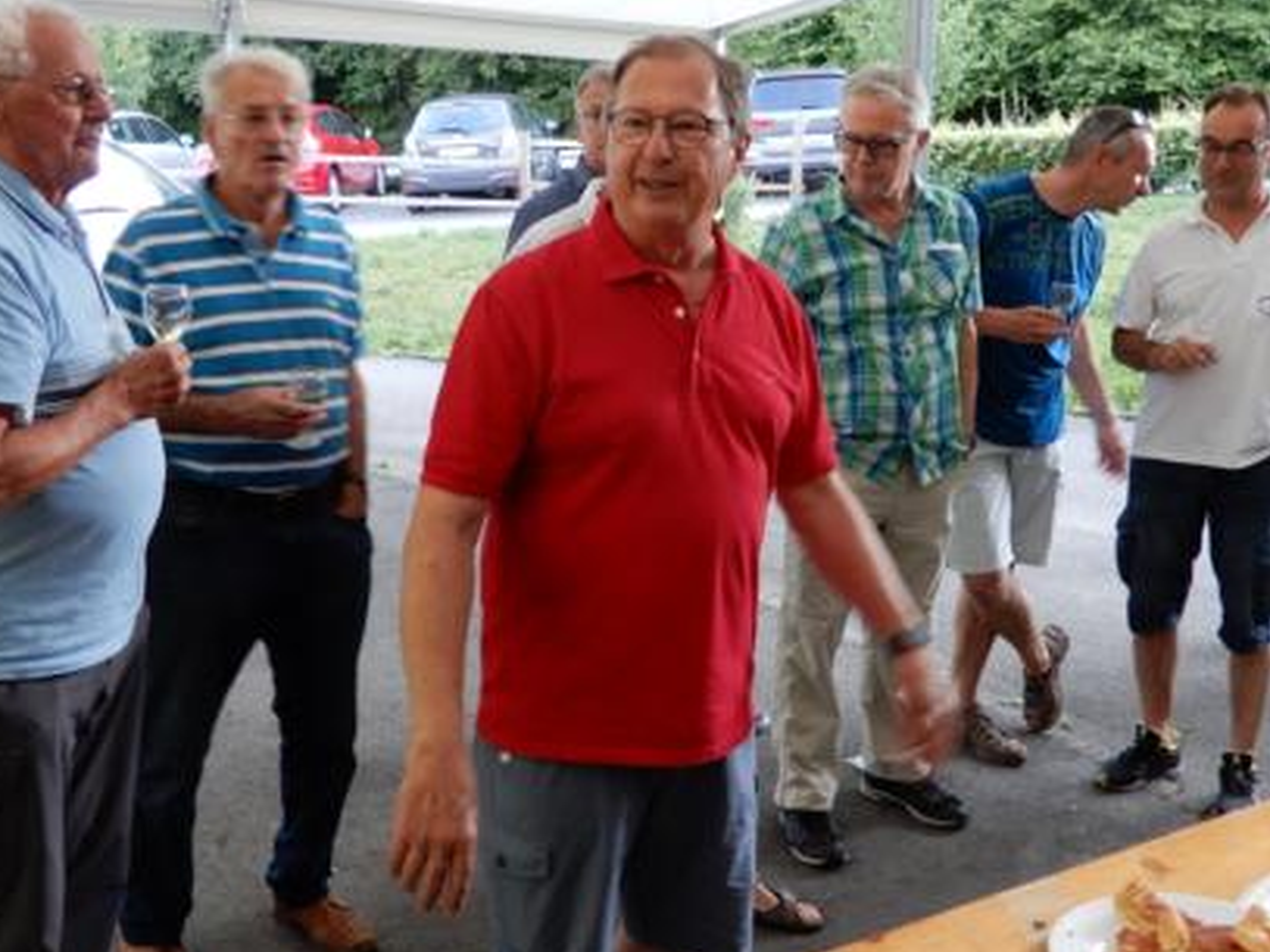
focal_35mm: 43
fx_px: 1577
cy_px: 379
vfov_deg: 33.5
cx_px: 658
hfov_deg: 43.9
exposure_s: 1/30
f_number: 4
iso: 180
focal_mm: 6.2
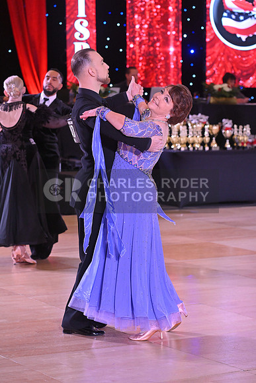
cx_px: 128
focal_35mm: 116
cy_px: 192
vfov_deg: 17.6
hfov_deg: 11.8
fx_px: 1236
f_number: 5
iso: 3200
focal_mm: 116
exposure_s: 1/320
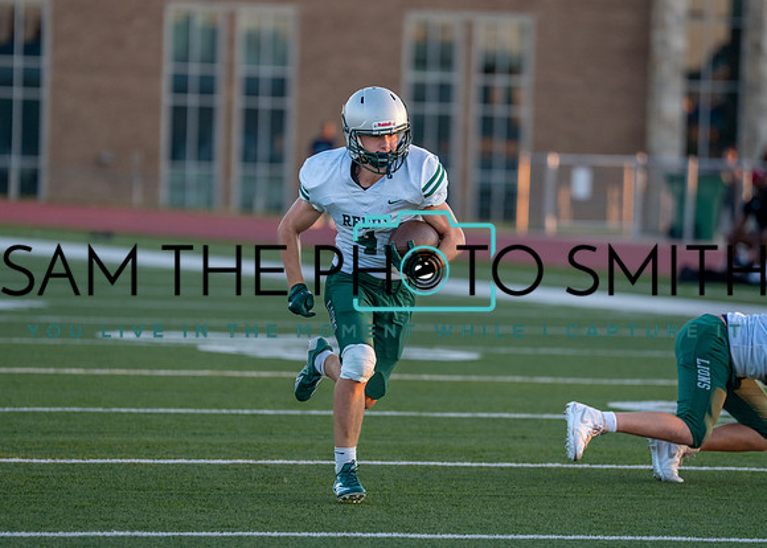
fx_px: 6156
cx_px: 405
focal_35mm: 283
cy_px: 269
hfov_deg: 7.1
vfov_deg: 5.1
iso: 800
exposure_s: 1/2000
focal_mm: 200
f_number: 2.8
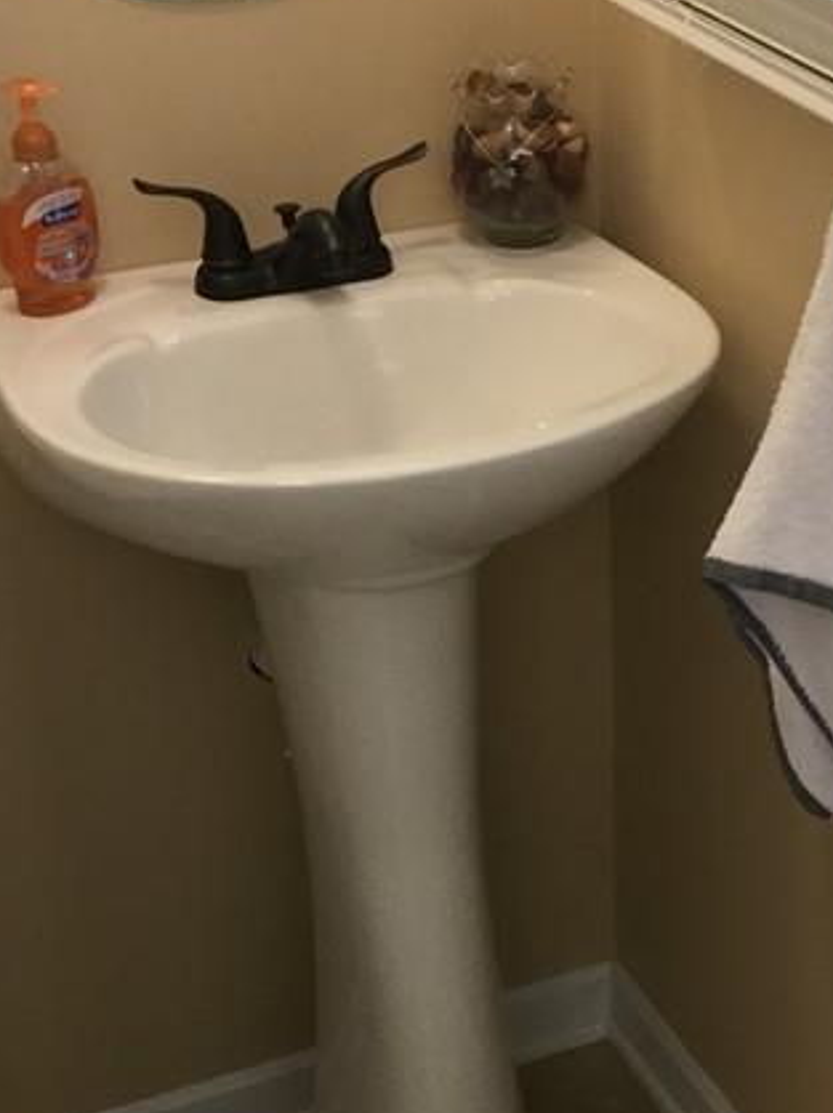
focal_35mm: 76
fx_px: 2441
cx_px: 745
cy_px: 684
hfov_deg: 19.0
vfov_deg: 25.6
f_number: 2.4
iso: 64
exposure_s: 1/30
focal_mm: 3.3
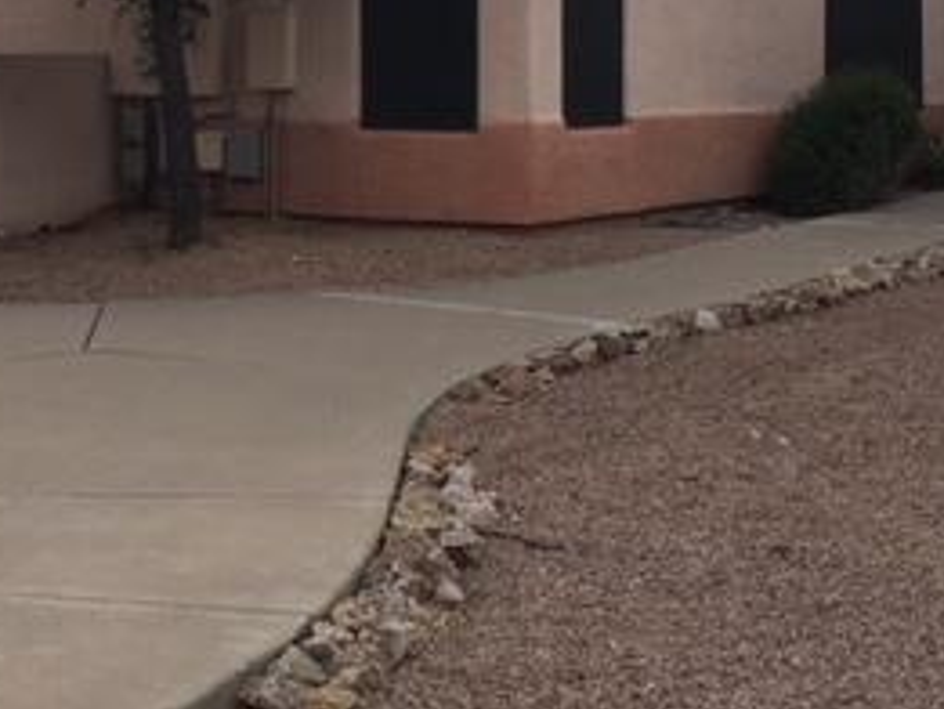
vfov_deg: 20.5
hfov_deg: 27.4
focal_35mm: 71
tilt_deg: -1.0
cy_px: 134
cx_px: 409
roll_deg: +0.6
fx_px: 1937
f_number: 2.2
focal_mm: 4.15
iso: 25
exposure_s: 1/1099
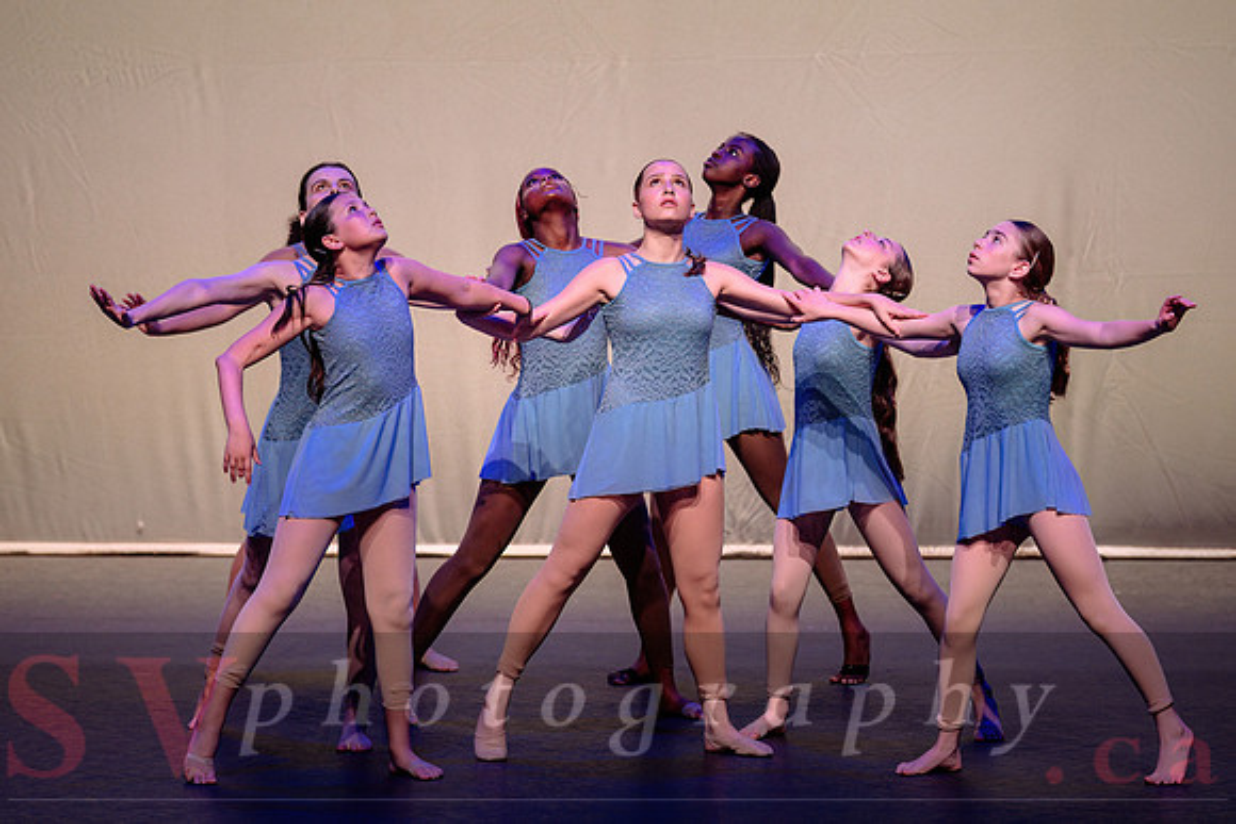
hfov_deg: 11.1
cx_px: 618
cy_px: 333
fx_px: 6360
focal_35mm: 185
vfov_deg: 7.4
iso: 1250
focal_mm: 150
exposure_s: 1/500
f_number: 2.8
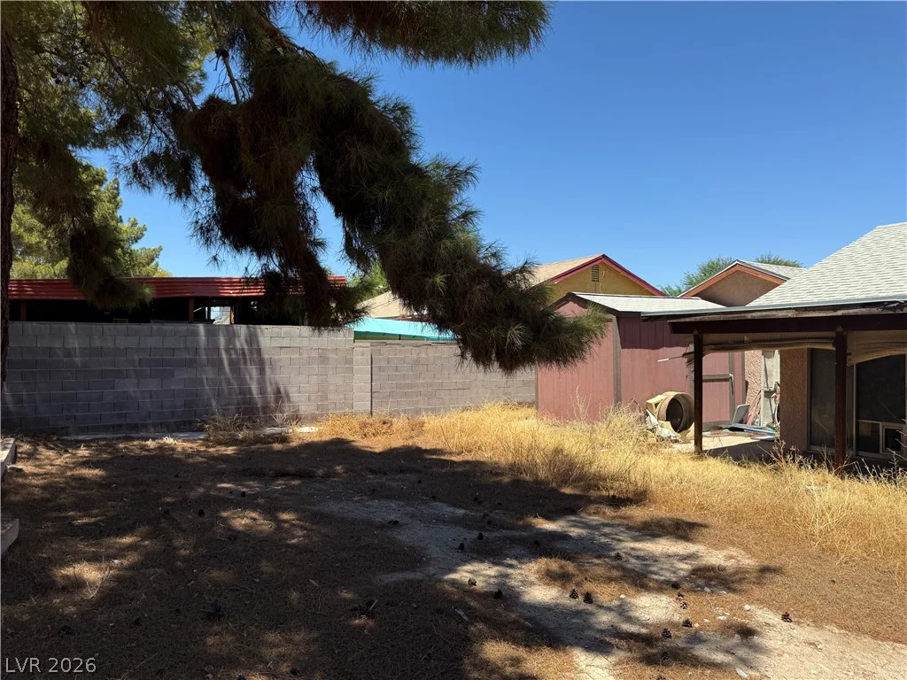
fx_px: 629
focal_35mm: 24
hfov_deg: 71.6
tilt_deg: +5.2
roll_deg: -0.5
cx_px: 454
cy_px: 340
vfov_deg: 56.8
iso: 80
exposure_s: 1/3279
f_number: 1.78
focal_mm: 6.76
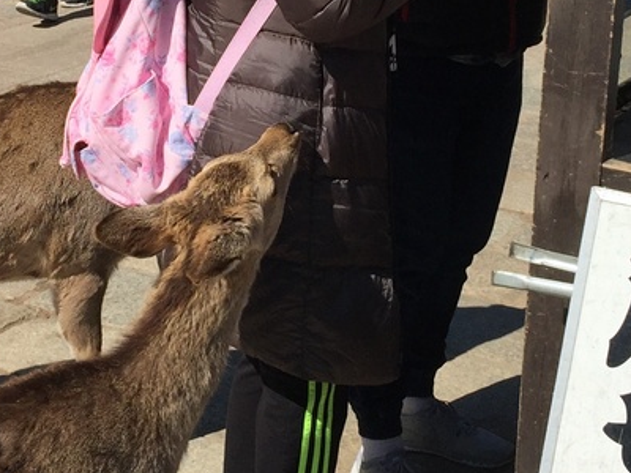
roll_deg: +1.3
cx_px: 270
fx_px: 1586
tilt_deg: -15.7
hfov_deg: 22.5
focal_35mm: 87
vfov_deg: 16.9
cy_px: 137
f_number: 2.2
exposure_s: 1/3300
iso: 32
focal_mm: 4.15
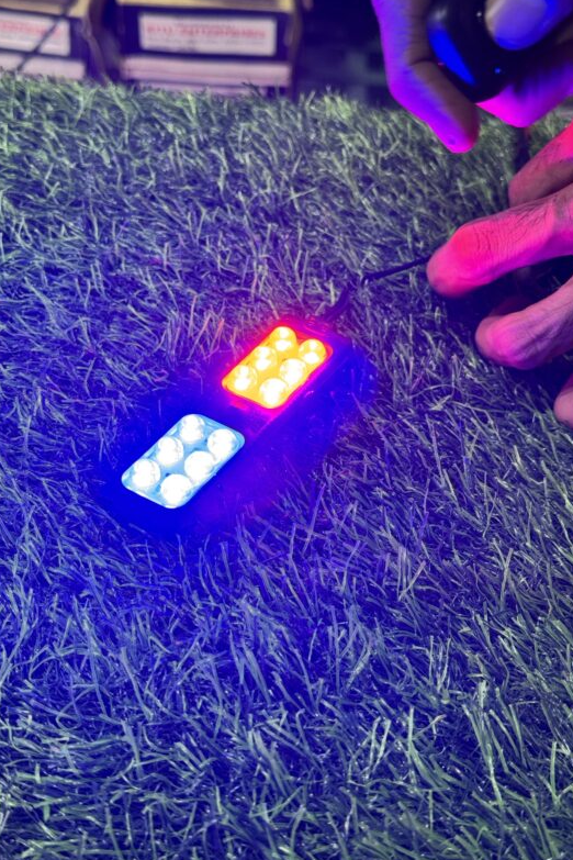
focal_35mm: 51
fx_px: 1218
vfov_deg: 38.9
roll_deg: -5.2
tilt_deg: -42.6
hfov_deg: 26.5
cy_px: 426
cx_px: 249
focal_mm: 6.76
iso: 125
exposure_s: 1/50
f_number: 1.78
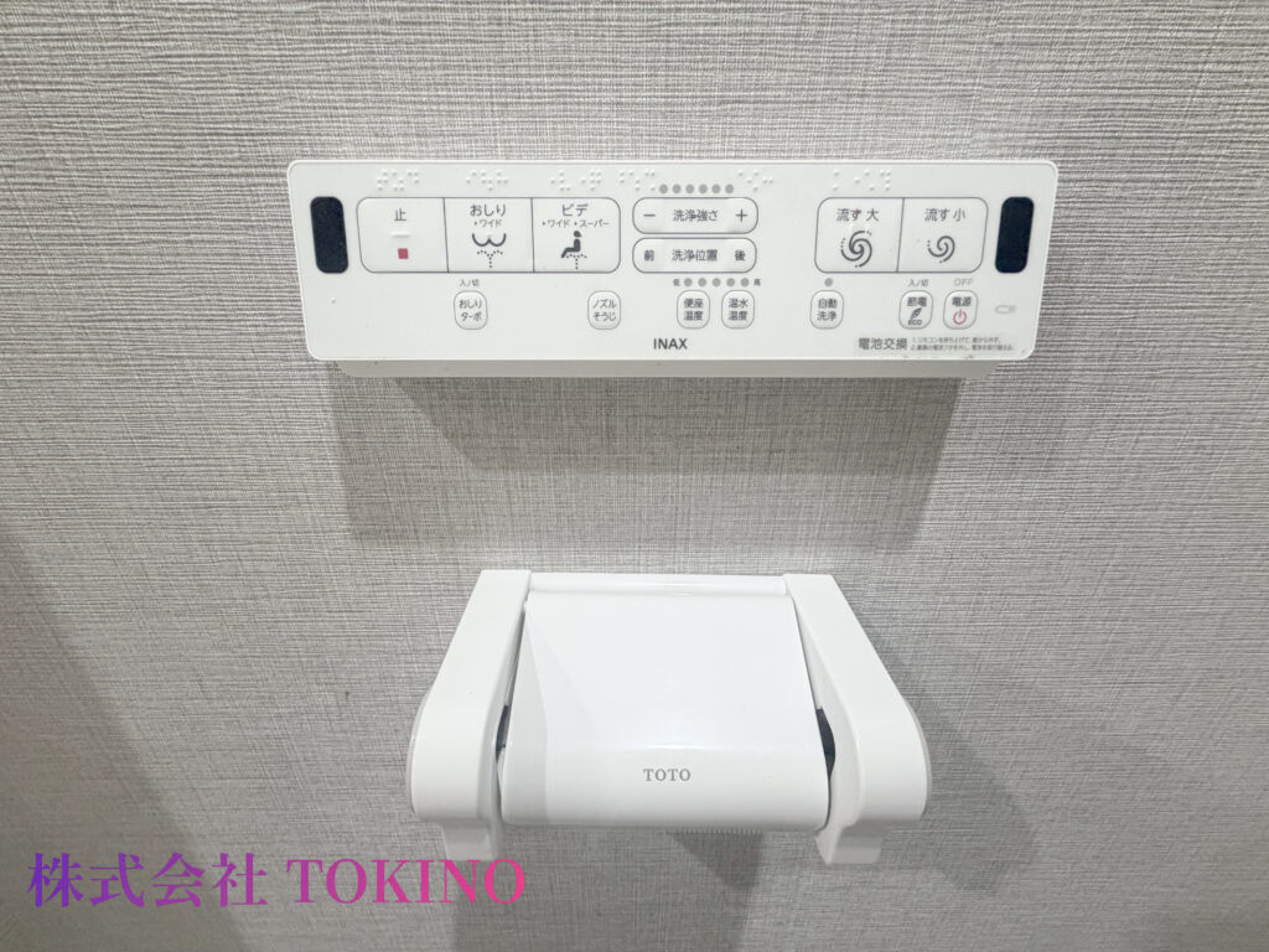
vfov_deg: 85.7
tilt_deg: -23.8
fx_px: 513
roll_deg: +0.4
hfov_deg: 102.1
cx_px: 634
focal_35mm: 14
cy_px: 476
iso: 320
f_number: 2.2
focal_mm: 2.22
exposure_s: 1/76
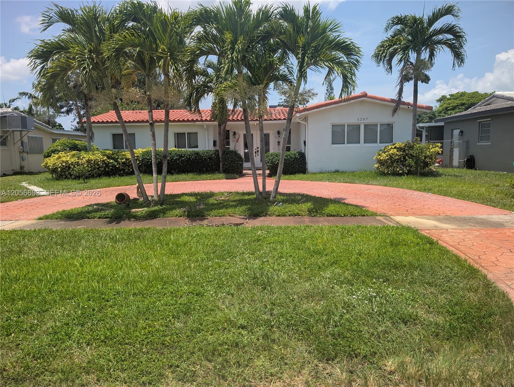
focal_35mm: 24
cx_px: 257
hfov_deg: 71.5
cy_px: 194
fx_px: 357
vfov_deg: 56.9
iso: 19
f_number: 1.68
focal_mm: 6.9
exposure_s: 1/1126
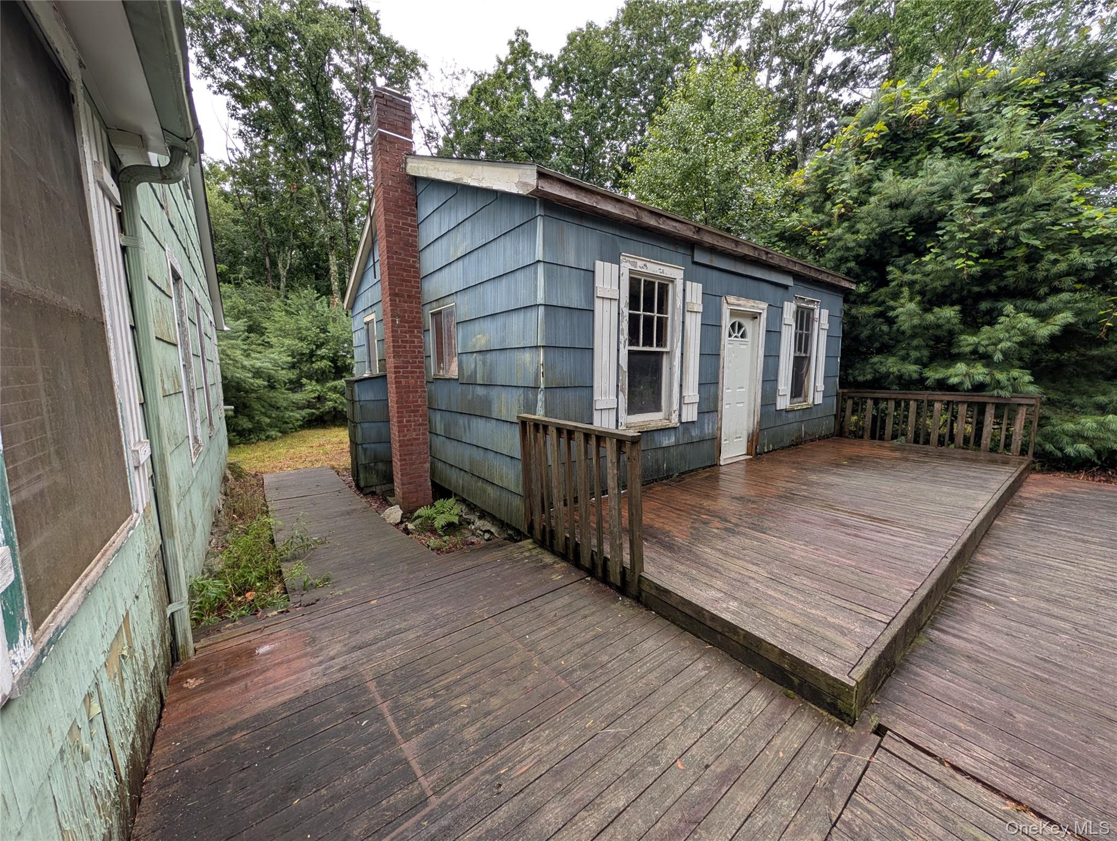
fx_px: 388
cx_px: 558
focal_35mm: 12
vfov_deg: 94.6
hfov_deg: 110.5
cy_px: 420
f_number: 1.7
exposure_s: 1/500
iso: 40
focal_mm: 2.02
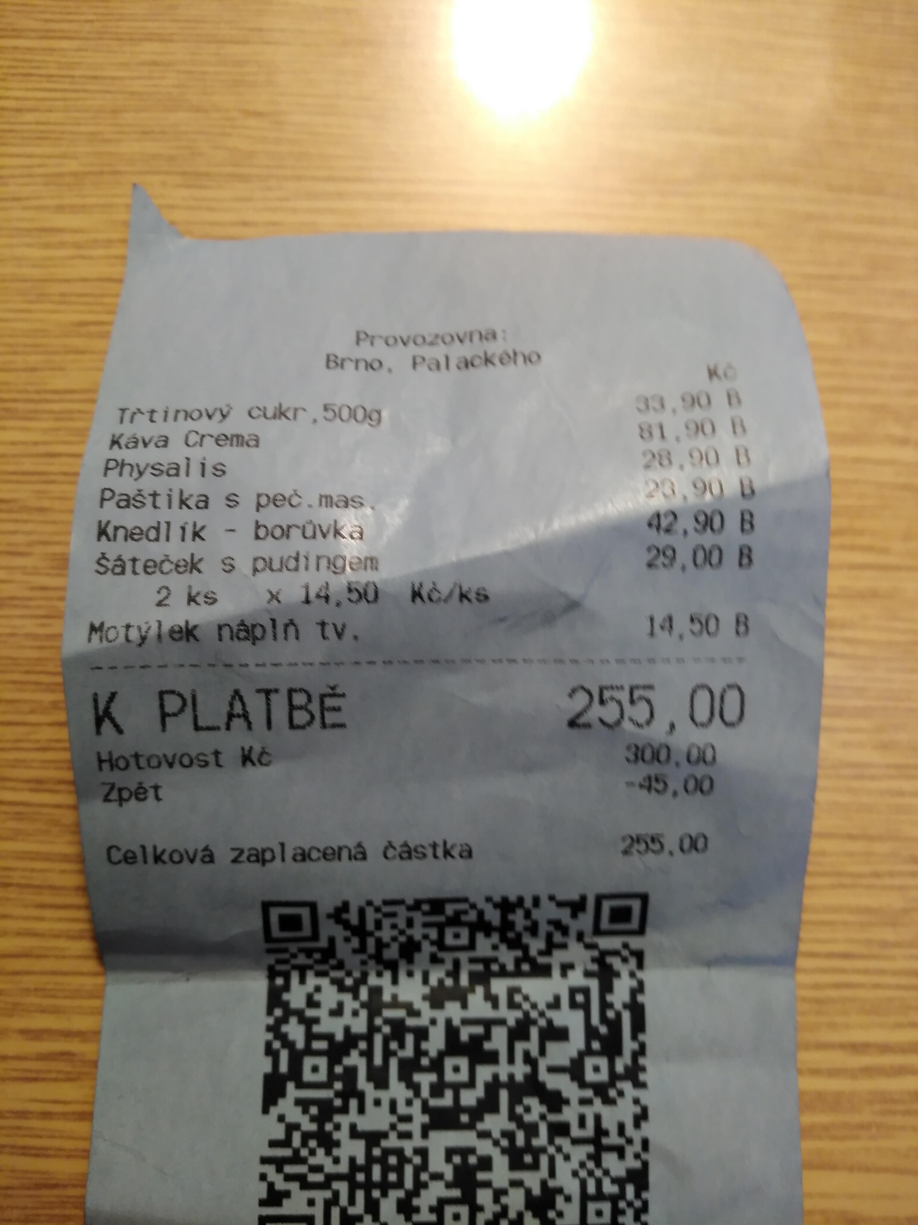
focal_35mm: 26
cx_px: 459
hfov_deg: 53.1
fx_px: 919
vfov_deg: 67.3
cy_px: 612
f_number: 1.8
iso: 147
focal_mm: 3.63
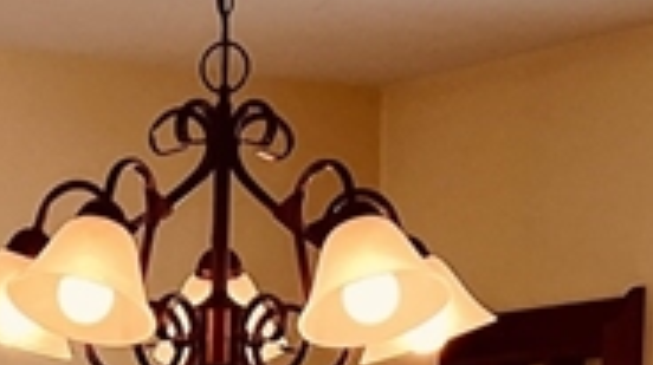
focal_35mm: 158
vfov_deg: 6.9
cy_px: 1074
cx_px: 50
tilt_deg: -11.8
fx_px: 2733
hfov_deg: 13.5
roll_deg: +0.1
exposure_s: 1/120
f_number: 1.5
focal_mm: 5.7
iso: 100
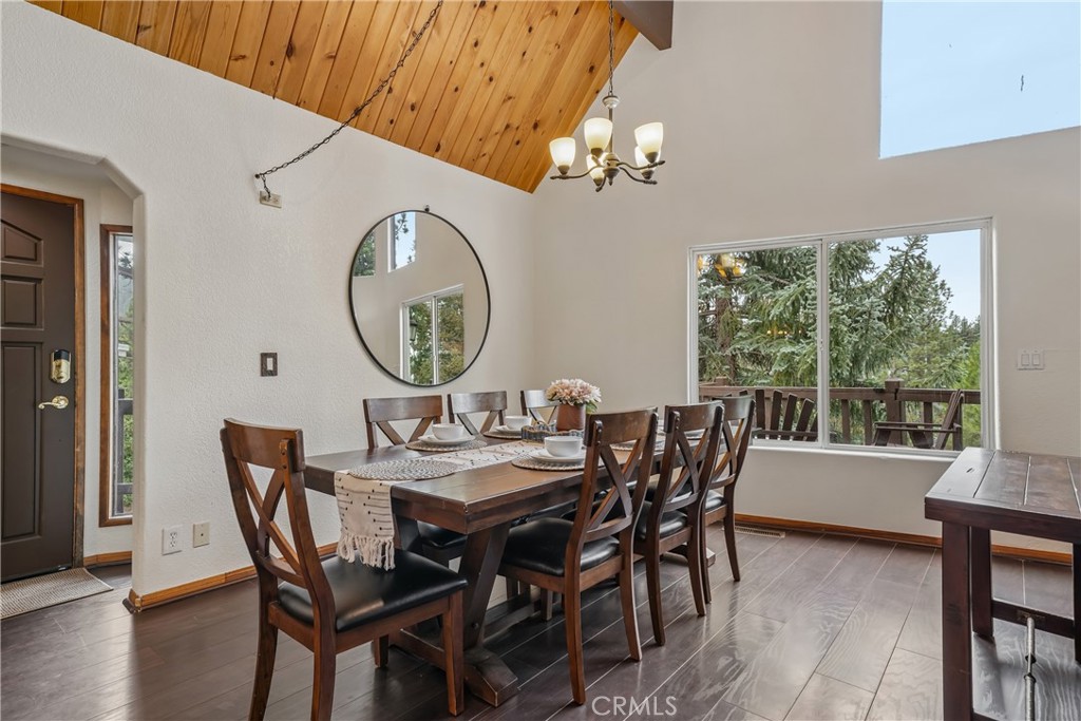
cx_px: 540
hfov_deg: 86.9
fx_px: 571
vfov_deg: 64.6
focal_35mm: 19
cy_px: 360
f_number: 8
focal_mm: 19
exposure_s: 1/10
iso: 400
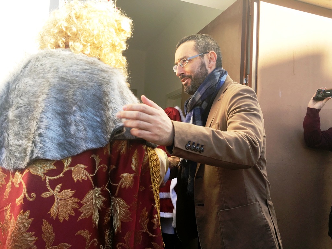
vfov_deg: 48.2
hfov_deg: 61.7
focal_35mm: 29
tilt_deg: +4.7
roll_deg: -3.4
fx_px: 278
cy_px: 124
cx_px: 166
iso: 25
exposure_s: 1/356
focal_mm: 4.15
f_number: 2.2
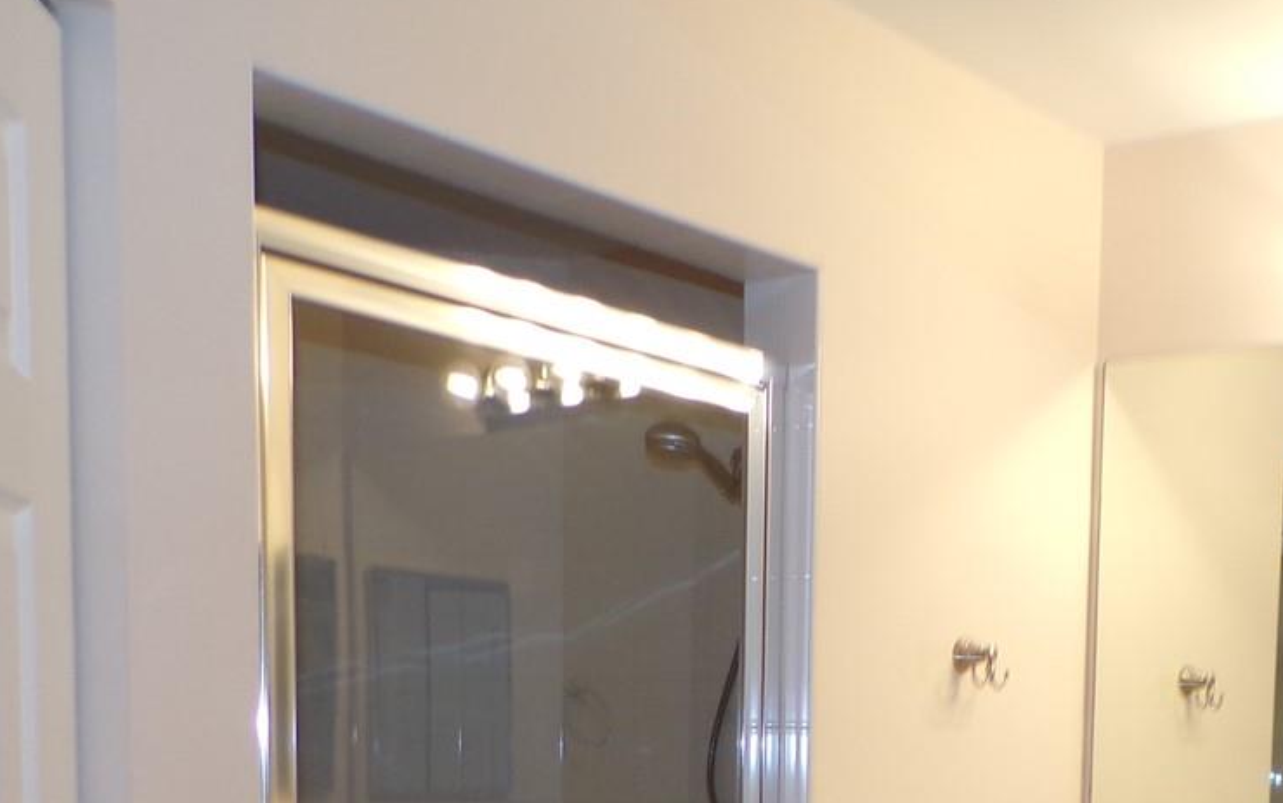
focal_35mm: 55
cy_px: 917
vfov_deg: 22.1
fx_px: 1924
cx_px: 1077
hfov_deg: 35.4
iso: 100
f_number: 3
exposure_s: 1/38
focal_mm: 4.3
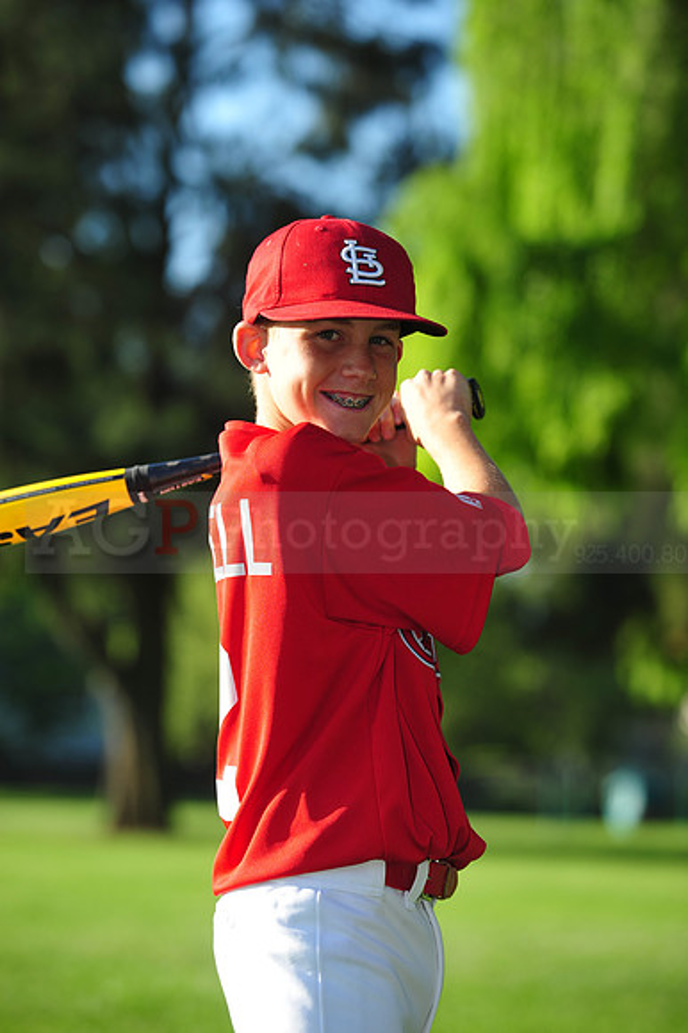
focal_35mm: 145
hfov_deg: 9.5
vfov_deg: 14.2
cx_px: 344
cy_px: 516
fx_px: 4161
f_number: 5
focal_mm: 145
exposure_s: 1/500
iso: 200
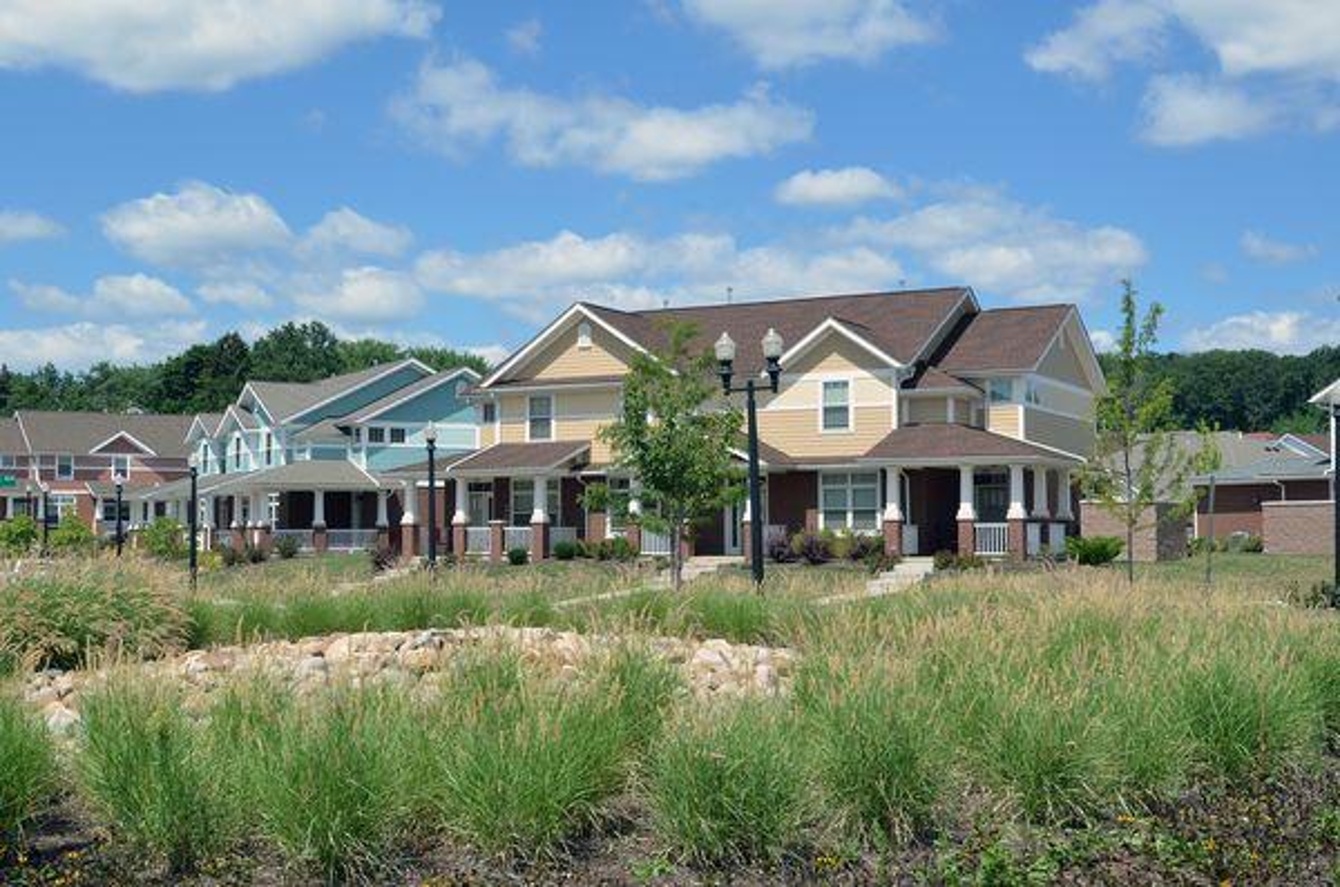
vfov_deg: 29.7
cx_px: 670
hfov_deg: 43.7
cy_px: 444
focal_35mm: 45
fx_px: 1671
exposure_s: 1/250
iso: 200
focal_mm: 30
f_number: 11
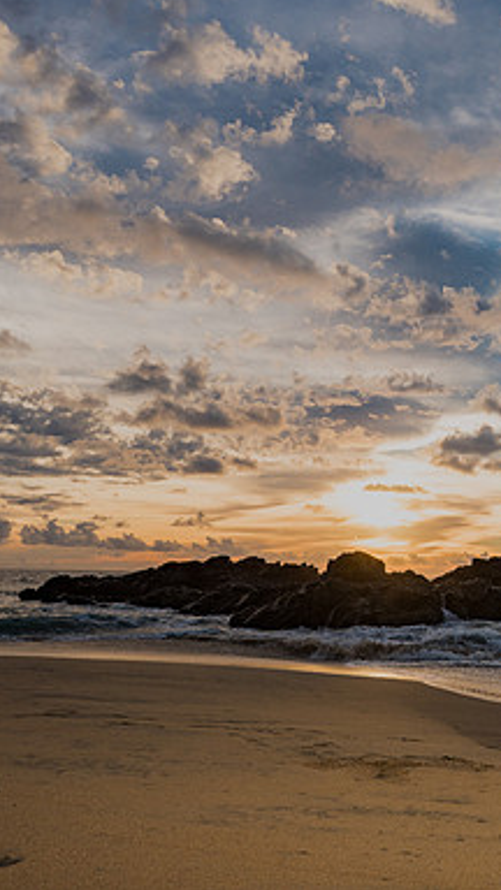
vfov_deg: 52.8
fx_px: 897
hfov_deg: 28.5
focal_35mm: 38
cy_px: 444
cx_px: 540
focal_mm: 24
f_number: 5.6
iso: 100
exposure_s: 1/200
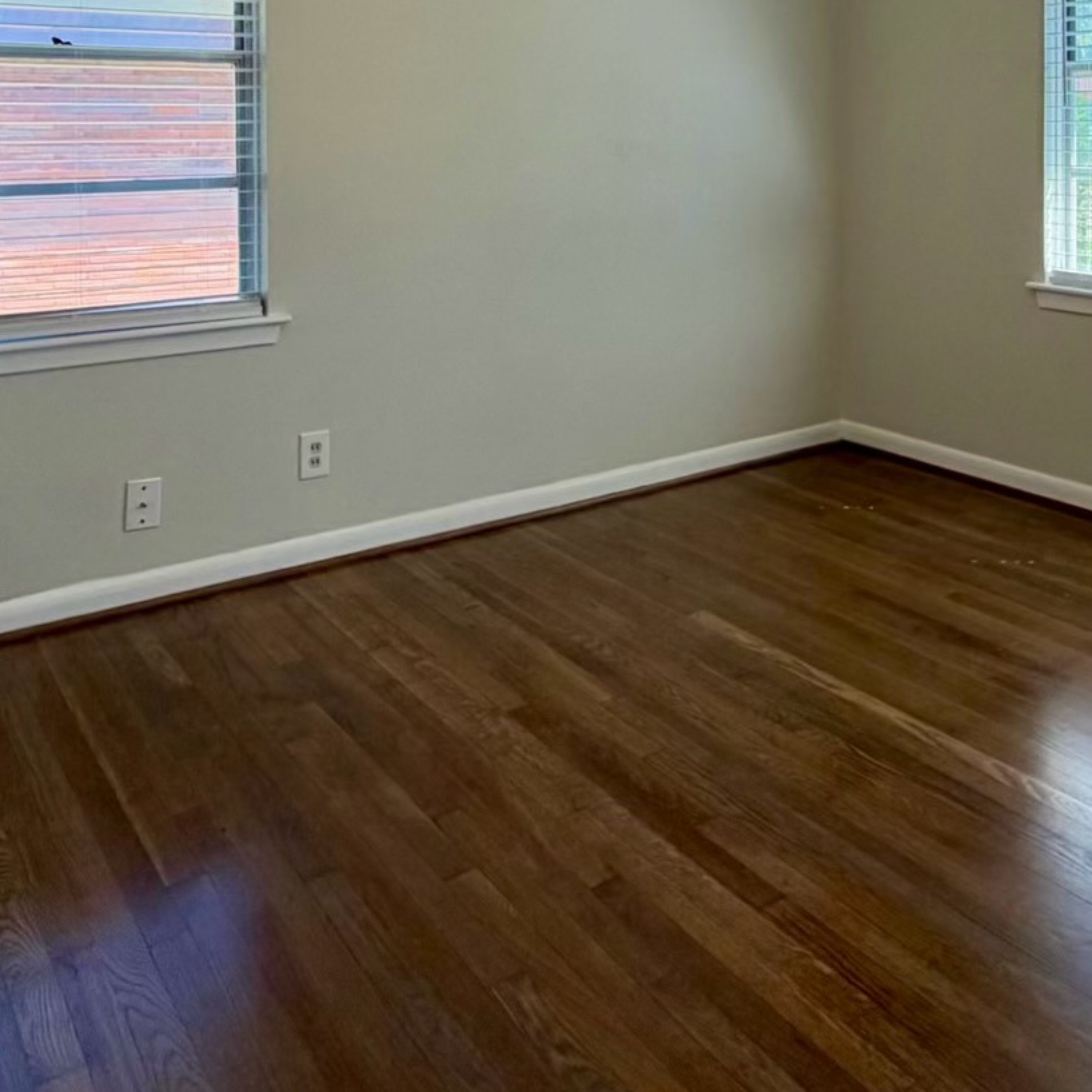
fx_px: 1106
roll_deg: +0.1
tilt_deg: +0.9
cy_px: 135
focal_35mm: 31
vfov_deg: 47.8
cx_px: 734
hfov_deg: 51.5
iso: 80
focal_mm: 2.22
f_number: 2.2
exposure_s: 1/120
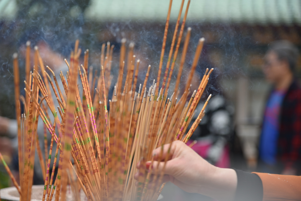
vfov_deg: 11.4
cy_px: 100
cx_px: 150
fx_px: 1004
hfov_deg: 17.1
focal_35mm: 120
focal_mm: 120
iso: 200
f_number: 4
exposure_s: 1/320
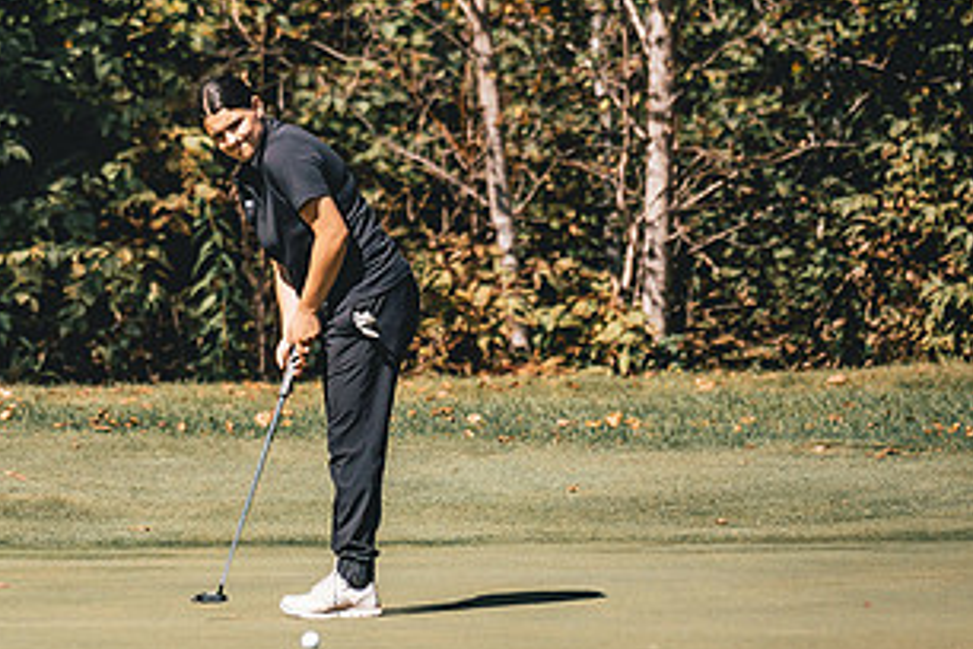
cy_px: 294
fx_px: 12648
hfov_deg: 4.4
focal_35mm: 468
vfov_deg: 2.9
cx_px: 291
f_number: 2.8
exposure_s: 1/8000
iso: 400
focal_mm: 150
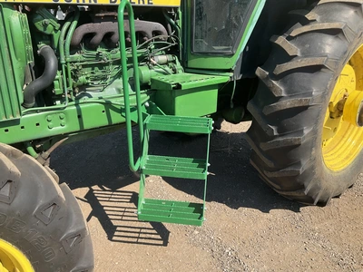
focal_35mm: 29
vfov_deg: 48.2
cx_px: 182
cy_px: 136
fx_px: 304
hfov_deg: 61.7
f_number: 1.8
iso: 25
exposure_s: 1/842
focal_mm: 3
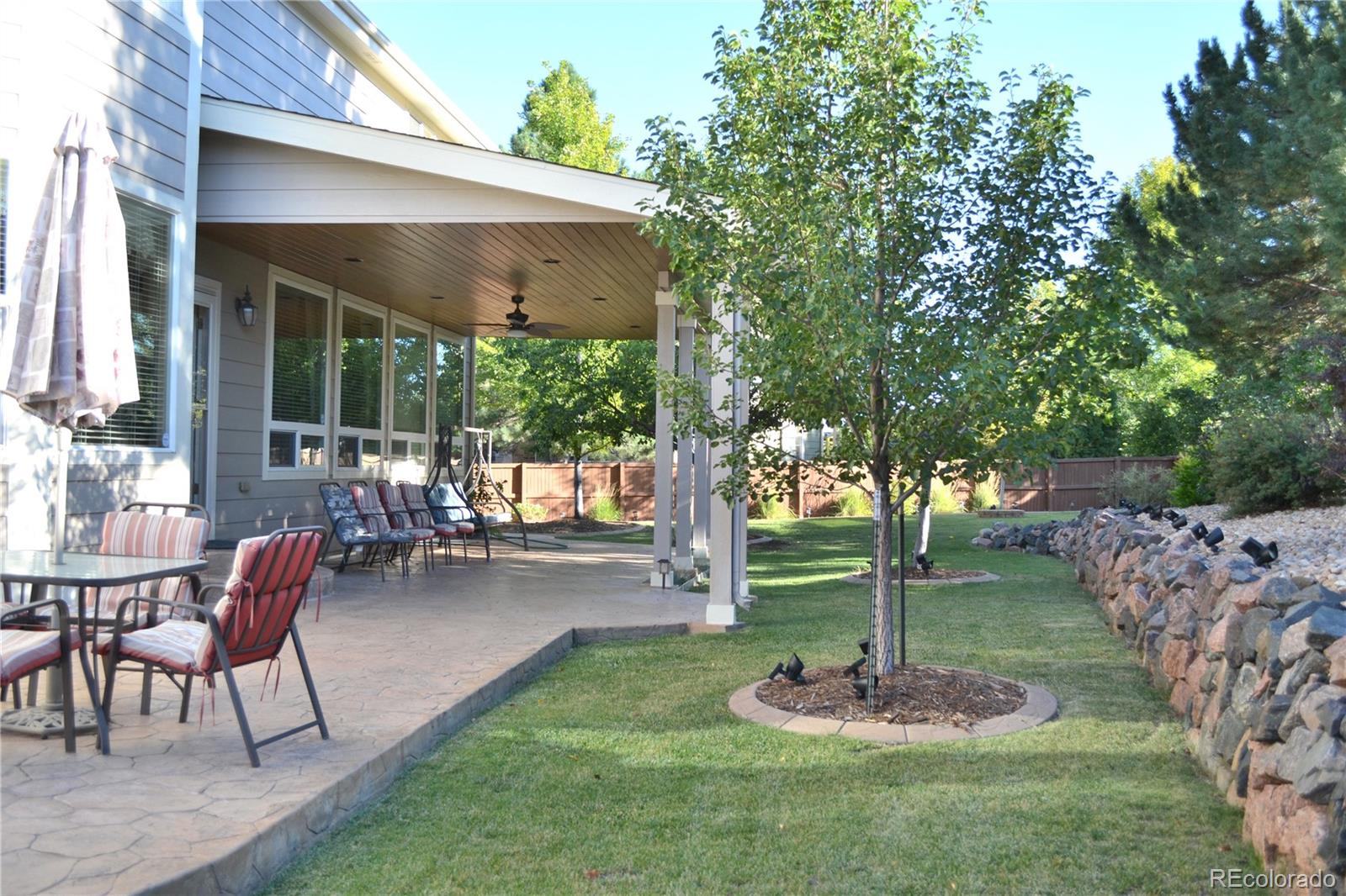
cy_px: 448
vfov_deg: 40.0
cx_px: 673
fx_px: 1233
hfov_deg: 57.2
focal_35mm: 33
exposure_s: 1/125
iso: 100
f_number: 5.6
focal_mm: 22
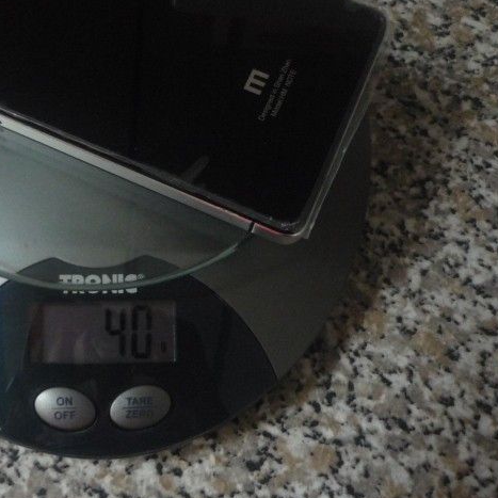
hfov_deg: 33.1
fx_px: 814
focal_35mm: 50
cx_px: 100
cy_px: 192
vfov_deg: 33.9
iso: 400
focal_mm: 5.5
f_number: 2.8
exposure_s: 1/8
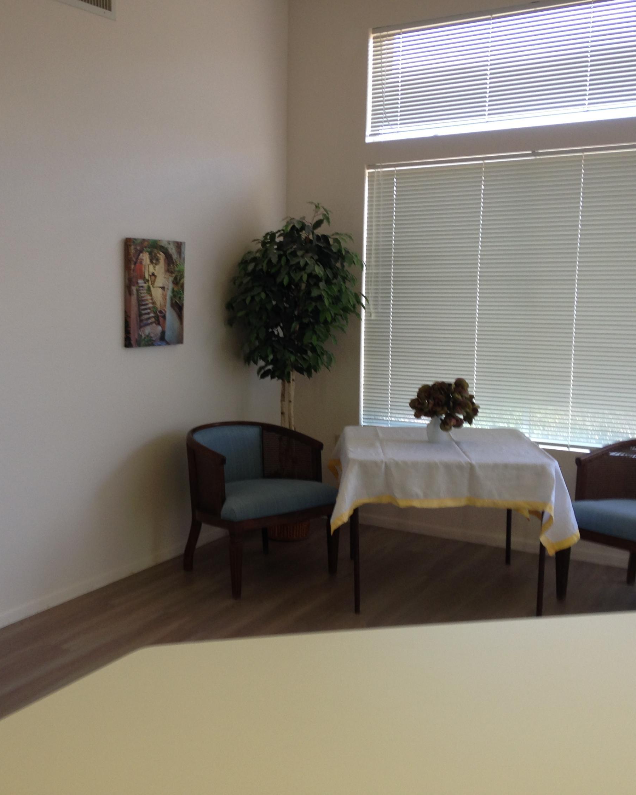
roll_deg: -0.7
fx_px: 1012
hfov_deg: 34.7
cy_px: 397
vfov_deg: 42.9
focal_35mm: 43
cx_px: 230
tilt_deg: -8.5
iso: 50
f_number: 2.4
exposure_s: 1/30
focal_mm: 4.12
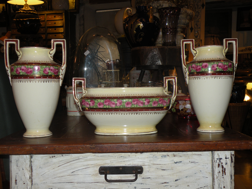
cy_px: 94
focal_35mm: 42
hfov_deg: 44.8
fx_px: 306
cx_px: 126
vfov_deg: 34.3
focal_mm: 7.4
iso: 64
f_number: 3.2
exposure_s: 1/30
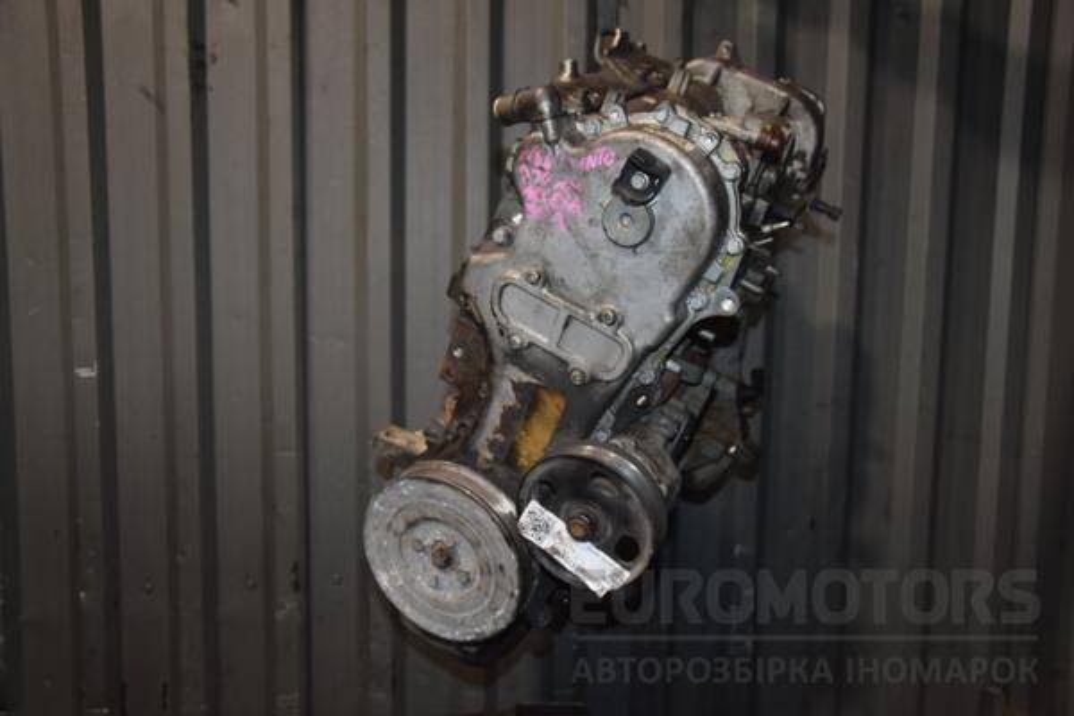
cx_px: 537
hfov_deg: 51.3
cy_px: 358
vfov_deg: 35.5
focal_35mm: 38
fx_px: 1119
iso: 800
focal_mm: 25
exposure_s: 1/60
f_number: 5
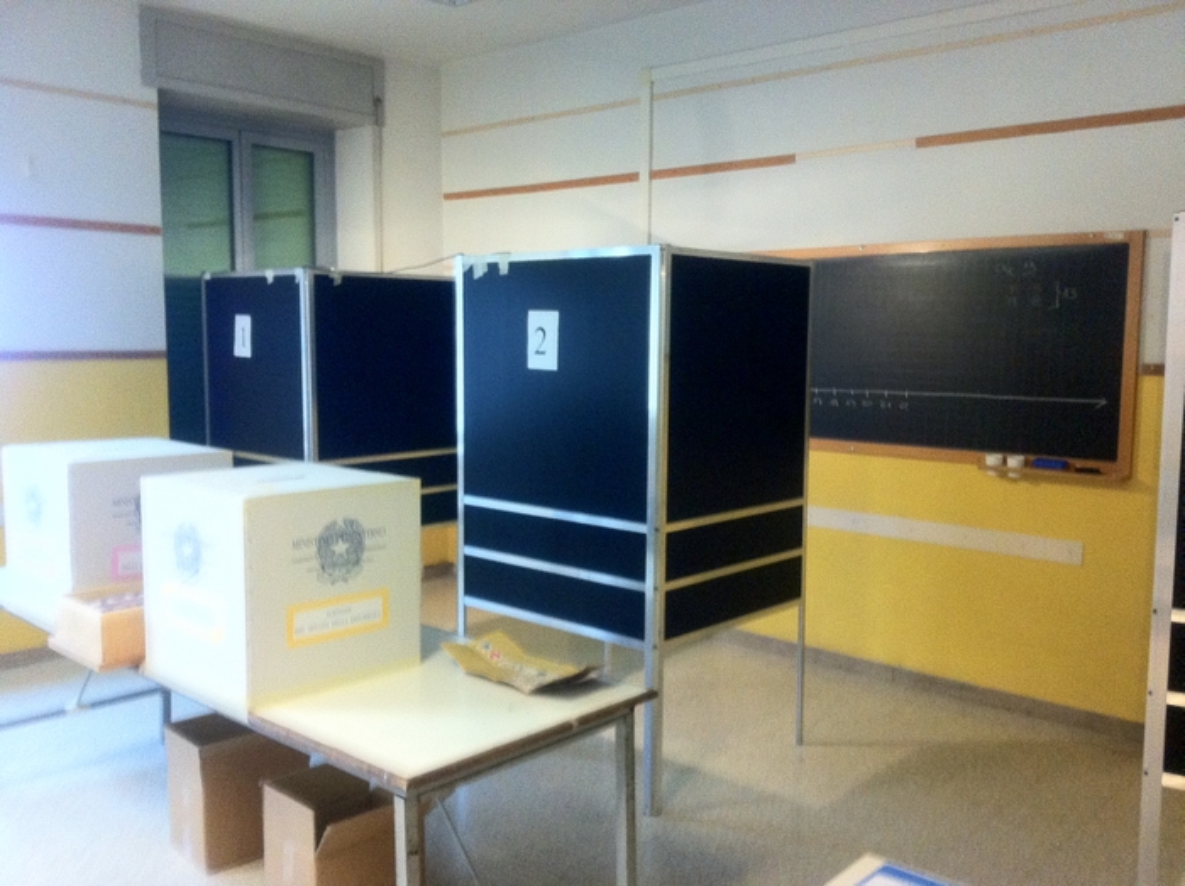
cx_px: 592
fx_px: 1197
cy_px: 443
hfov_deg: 52.7
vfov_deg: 40.6
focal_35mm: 35
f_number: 2.8
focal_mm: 3.85
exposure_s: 1/15
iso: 400
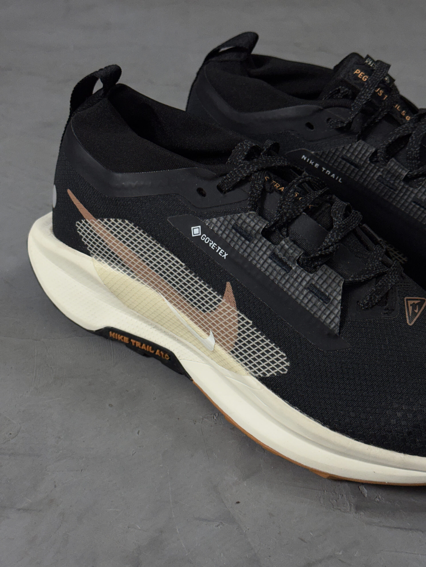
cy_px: 284
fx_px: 788
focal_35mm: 48
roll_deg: -4.8
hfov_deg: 30.3
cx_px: 213
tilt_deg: -36.3
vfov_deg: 39.7
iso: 100
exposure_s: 1/120
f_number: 1.78
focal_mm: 6.76
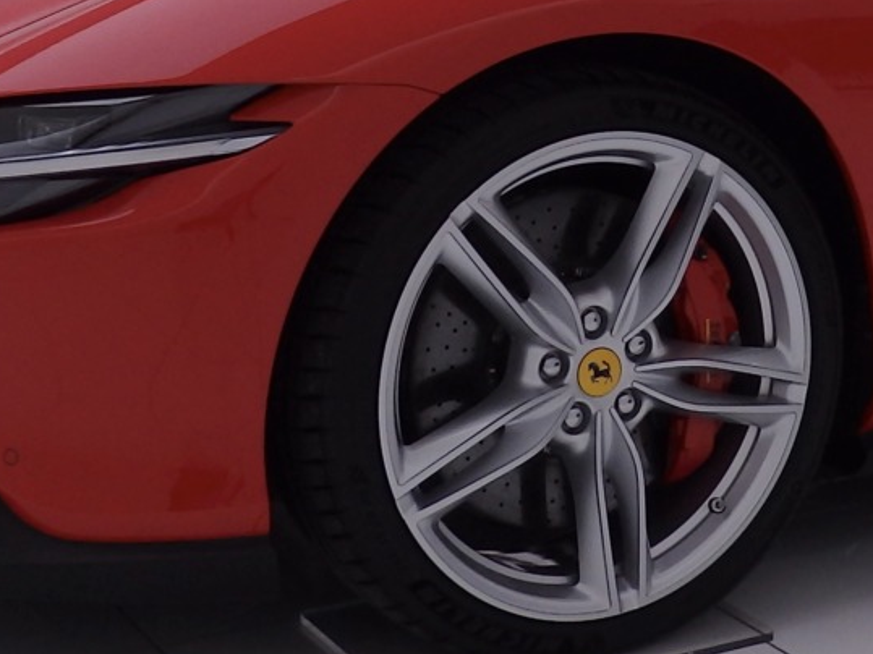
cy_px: -108
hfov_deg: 21.6
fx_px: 2244
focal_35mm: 89
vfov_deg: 16.0
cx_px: 760
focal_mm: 4.5
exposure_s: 1/200
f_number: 3
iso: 125
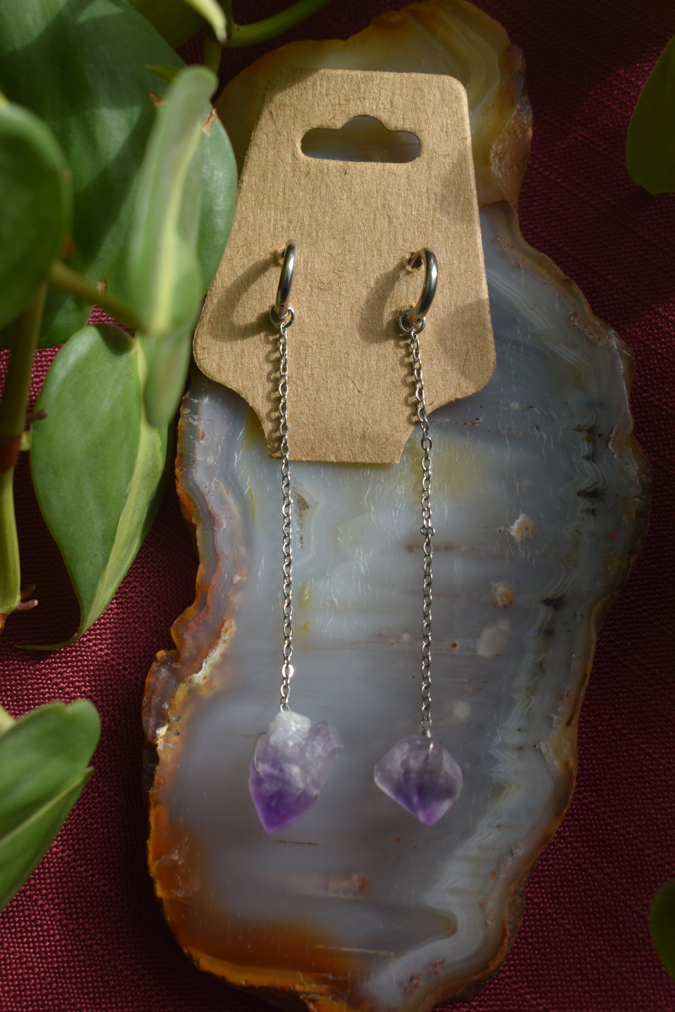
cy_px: 506
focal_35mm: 63
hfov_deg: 21.6
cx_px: 338
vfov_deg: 31.9
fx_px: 1771
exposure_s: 1/80
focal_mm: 42
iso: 100
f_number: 8
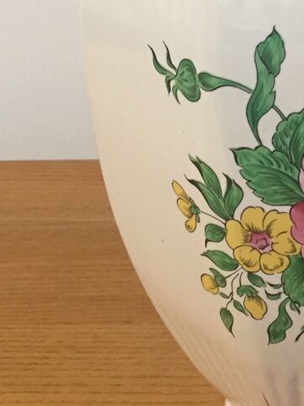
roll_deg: +0.1
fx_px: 1136
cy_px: 4
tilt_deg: -17.5
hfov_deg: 14.9
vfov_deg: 19.7
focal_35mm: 97
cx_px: 325
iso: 200
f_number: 2.2
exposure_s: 1/33
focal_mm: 4.15
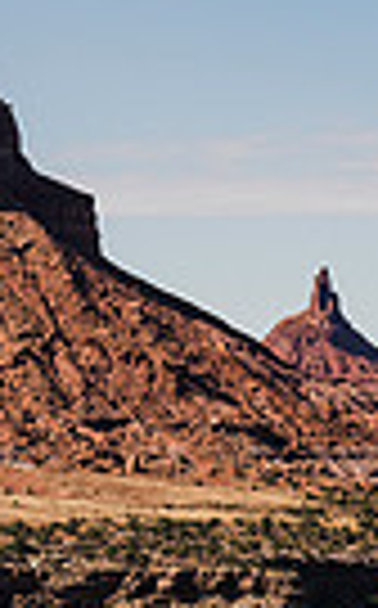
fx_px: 5506
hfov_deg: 3.9
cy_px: 734
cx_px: -248
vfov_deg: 6.3
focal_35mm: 333
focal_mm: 98
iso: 160
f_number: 6.3
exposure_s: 1/1000
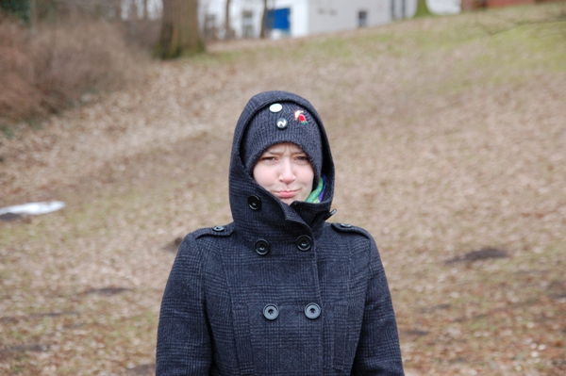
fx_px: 1838
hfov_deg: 17.5
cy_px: 188
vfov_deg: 11.7
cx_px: 283
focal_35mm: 117
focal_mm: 78
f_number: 5.6
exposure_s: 1/125
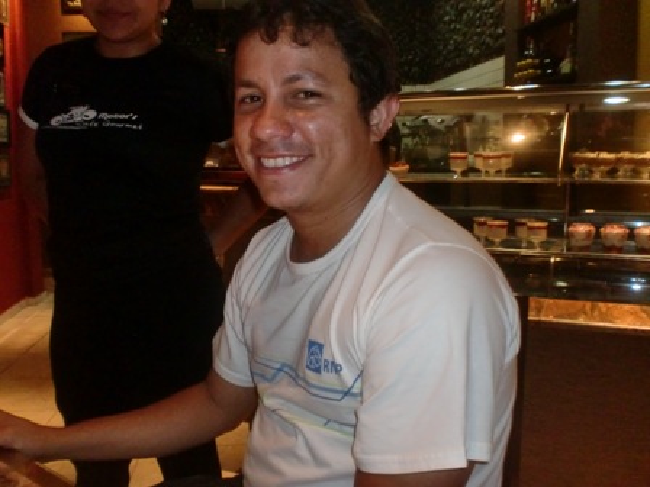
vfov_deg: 40.7
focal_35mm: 35
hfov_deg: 52.6
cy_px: 244
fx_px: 657
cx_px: 325
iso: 400
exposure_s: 1/40
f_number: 3.1
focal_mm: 6.3
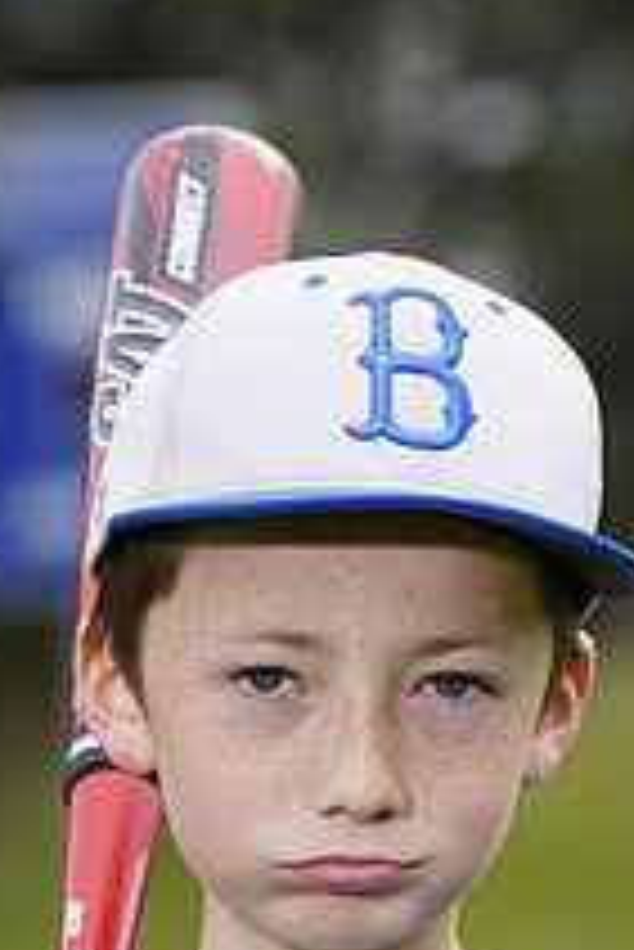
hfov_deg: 2.6
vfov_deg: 3.9
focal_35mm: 524
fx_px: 13819
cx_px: 47
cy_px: 1103
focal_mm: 191
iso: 100
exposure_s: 1/250
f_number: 6.3
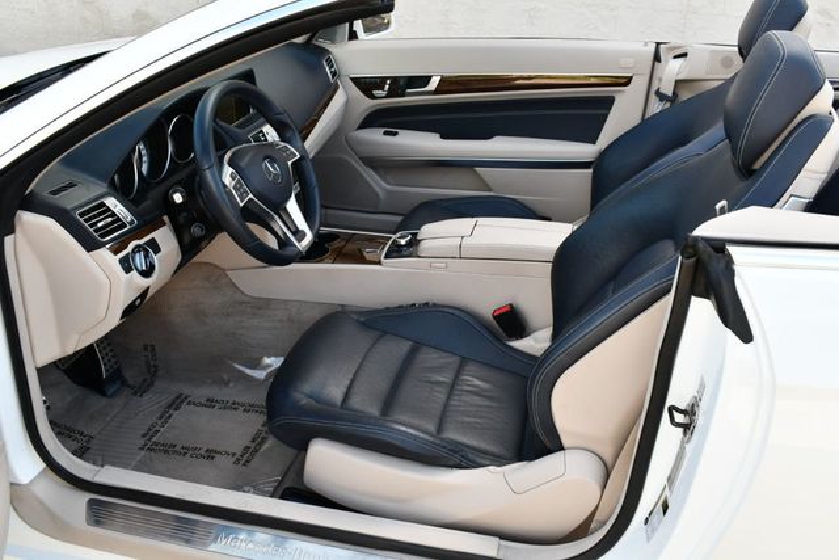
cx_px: 420
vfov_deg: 36.9
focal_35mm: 36
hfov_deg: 53.1
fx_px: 839
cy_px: 280
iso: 400
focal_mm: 18
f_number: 5.6
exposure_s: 1/250
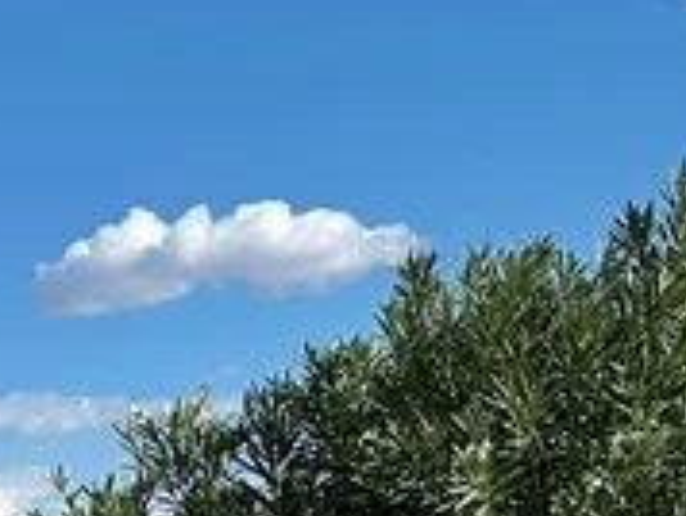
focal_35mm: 138
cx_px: -432
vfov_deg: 10.5
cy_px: 689
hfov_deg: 13.2
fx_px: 2738
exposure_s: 1/8929
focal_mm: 6.86
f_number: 1.78
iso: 80
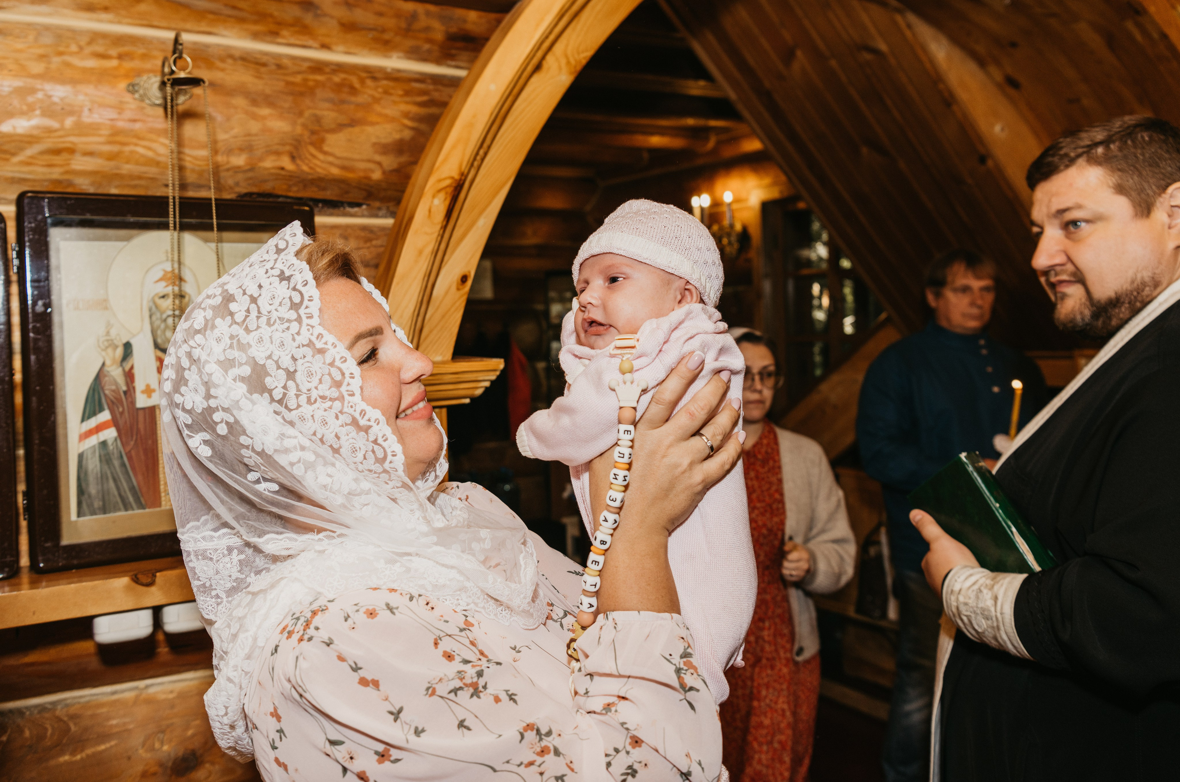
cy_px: 353
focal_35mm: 32
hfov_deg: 58.9
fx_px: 1042
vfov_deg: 41.1
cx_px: 536
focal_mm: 29
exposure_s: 1/160
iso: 250
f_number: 4
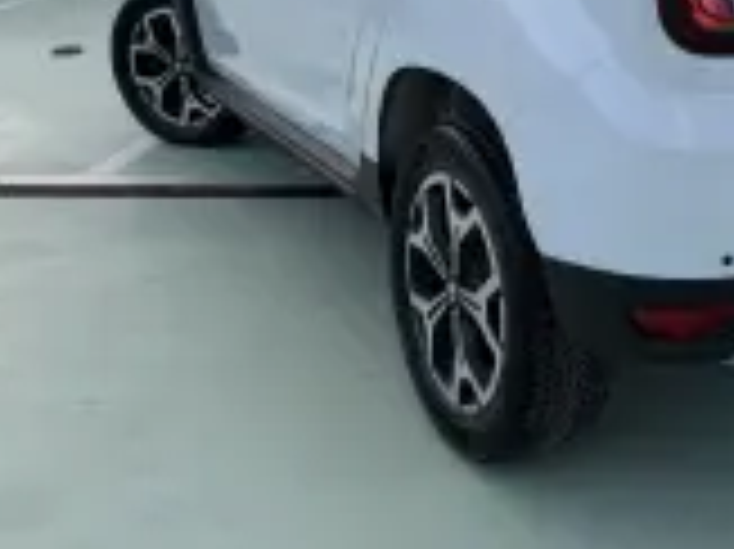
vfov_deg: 25.8
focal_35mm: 53
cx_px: 684
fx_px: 1123
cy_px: -22
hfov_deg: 33.9
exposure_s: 1/728
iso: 80
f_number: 1.78
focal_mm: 6.76
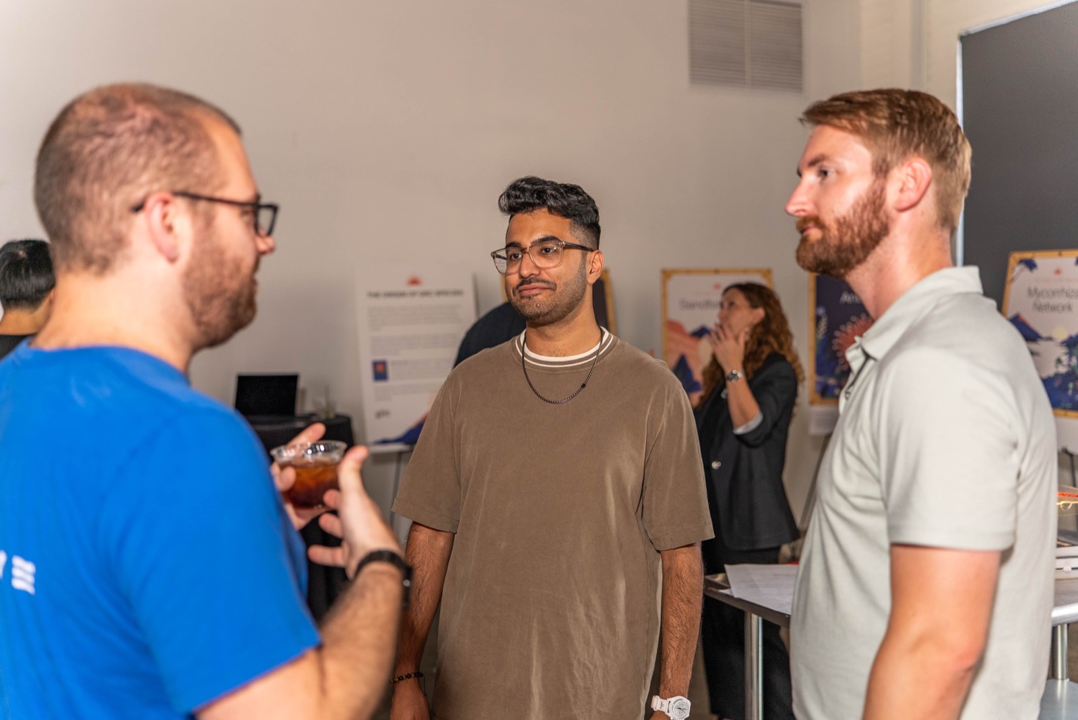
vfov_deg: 37.9
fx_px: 1048
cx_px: 539
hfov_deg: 54.4
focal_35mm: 35
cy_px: 360
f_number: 2
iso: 250
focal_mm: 35
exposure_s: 1/125
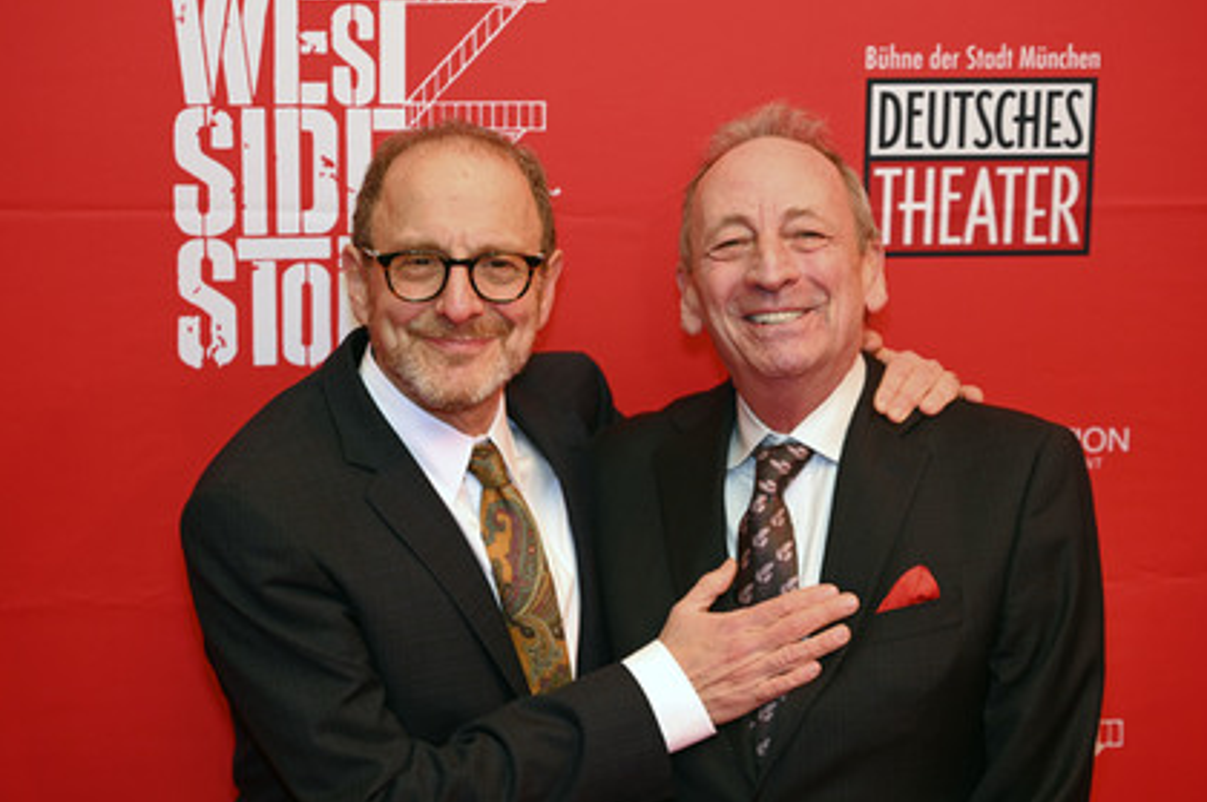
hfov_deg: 28.1
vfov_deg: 18.9
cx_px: 622
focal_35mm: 72
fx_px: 2411
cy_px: 405
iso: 1250
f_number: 2.8
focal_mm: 67
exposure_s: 1/125
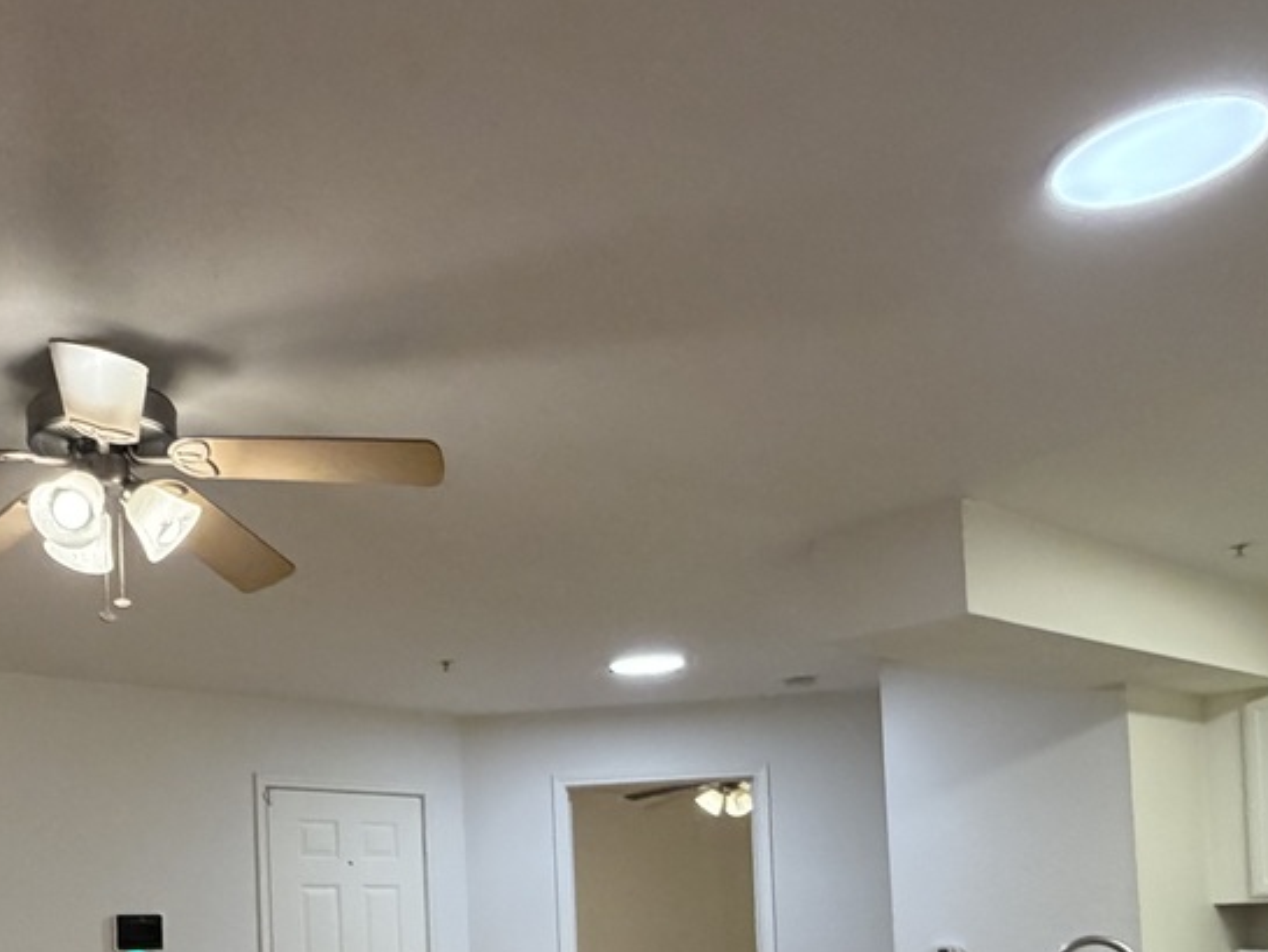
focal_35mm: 37
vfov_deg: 35.5
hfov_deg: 47.5
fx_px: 1356
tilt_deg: +2.8
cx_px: 261
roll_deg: +2.5
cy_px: 917
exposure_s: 1/120
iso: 320
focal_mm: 2.22
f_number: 2.2
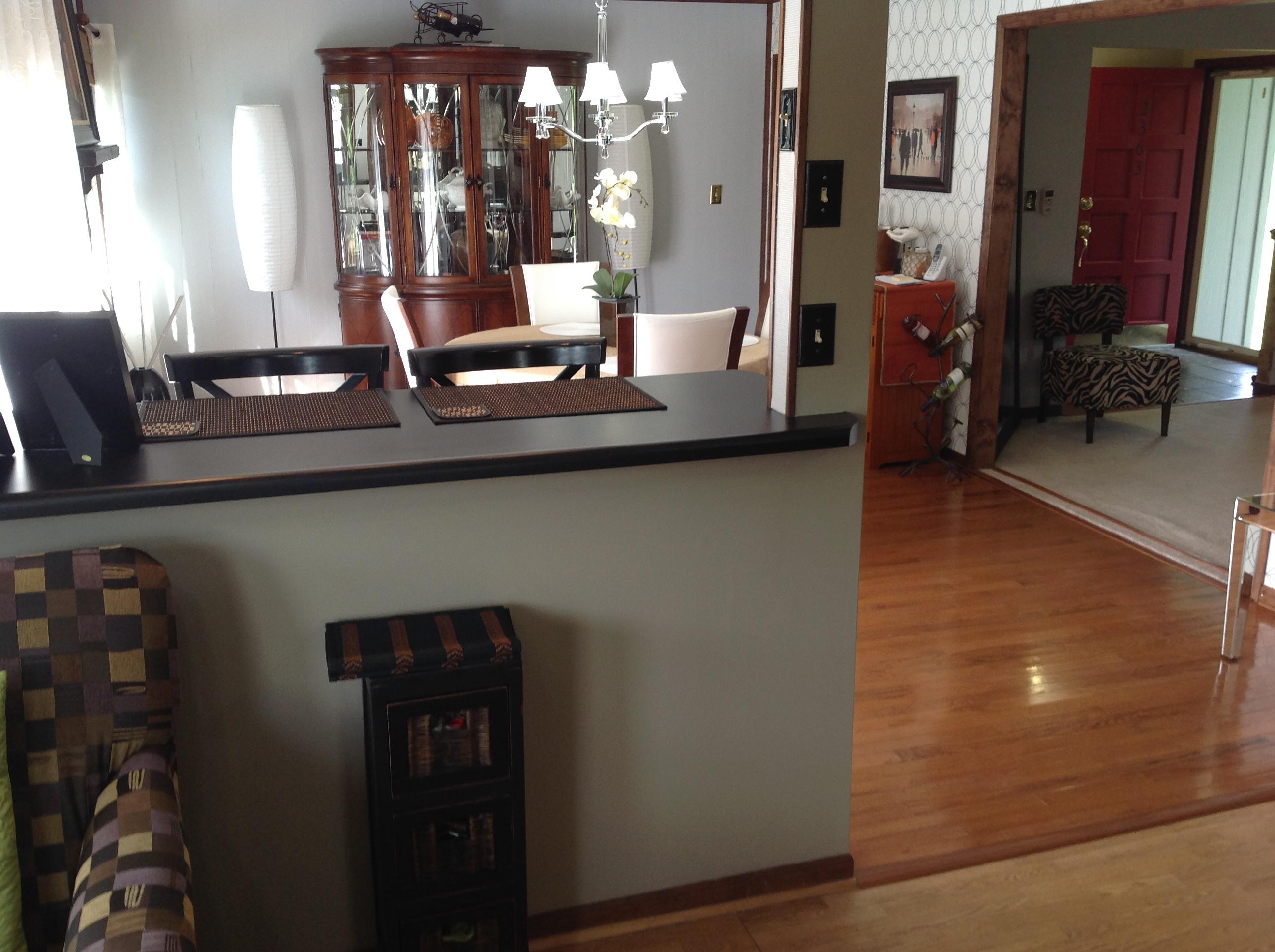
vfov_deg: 40.6
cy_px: 476
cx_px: 638
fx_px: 1287
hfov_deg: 52.7
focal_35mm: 35
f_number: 2.4
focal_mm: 4.28
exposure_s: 1/40
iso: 64
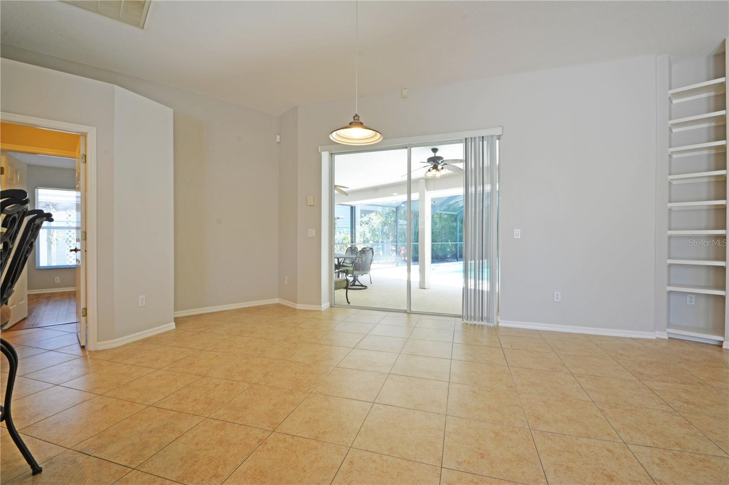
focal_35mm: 15
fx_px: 304
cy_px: 242
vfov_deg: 77.3
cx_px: 364
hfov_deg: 100.4
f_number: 16
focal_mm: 10
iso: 160
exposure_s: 1/2.5
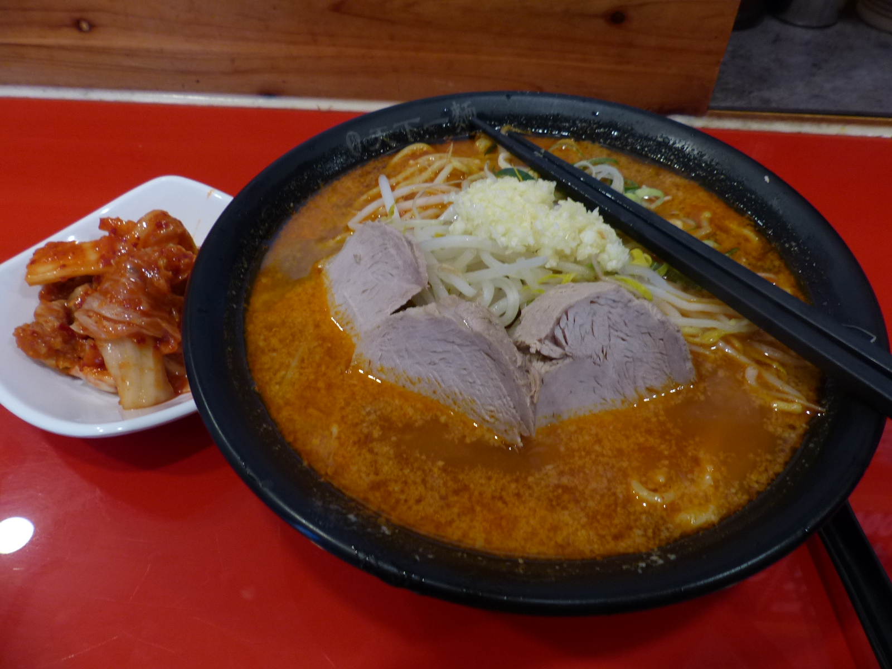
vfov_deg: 54.9
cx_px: 446
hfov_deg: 69.4
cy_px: 334
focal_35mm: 25
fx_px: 644
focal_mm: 4.5
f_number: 2.8
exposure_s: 1/15
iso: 200
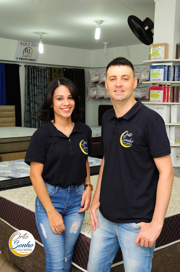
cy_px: 136
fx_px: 384
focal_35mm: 51
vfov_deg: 38.9
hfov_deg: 26.4
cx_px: 90
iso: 400
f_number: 5.6
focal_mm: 34
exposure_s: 1/60
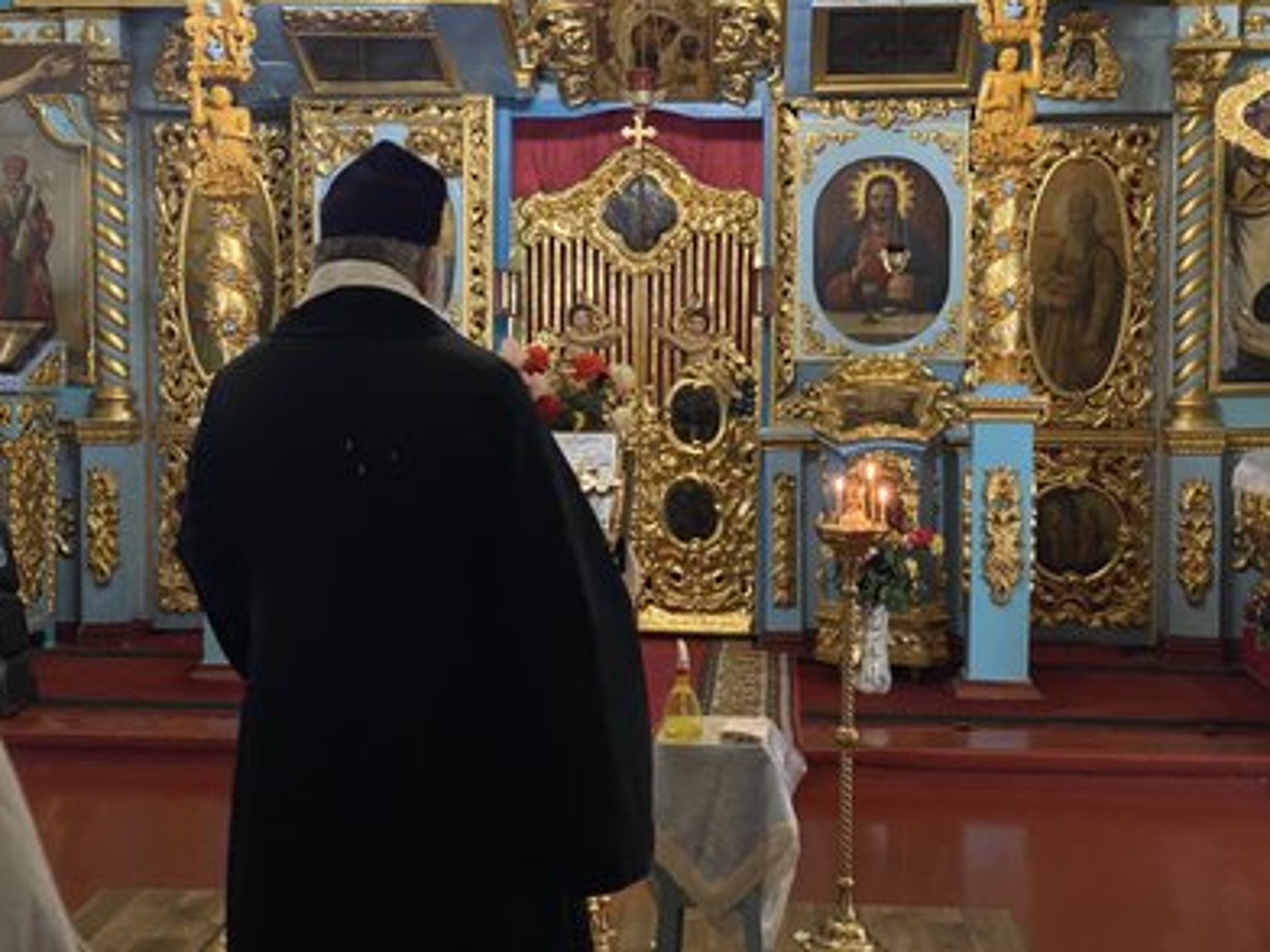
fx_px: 1944
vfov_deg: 27.5
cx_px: 625
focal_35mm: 53
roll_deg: -0.1
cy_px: 476
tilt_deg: -4.9
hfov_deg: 36.2
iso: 1000
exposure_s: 1/30
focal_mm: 6
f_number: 2
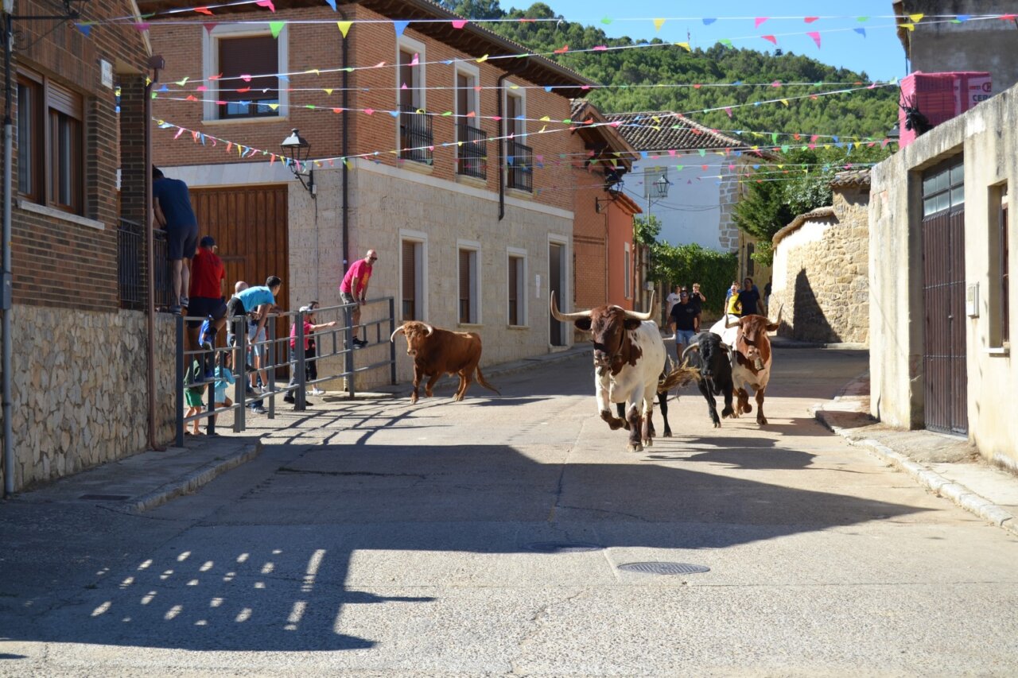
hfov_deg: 27.0
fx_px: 2120
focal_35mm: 75
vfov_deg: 18.2
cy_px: 339
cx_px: 509
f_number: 7.1
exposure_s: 1/200
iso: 100
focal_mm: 50
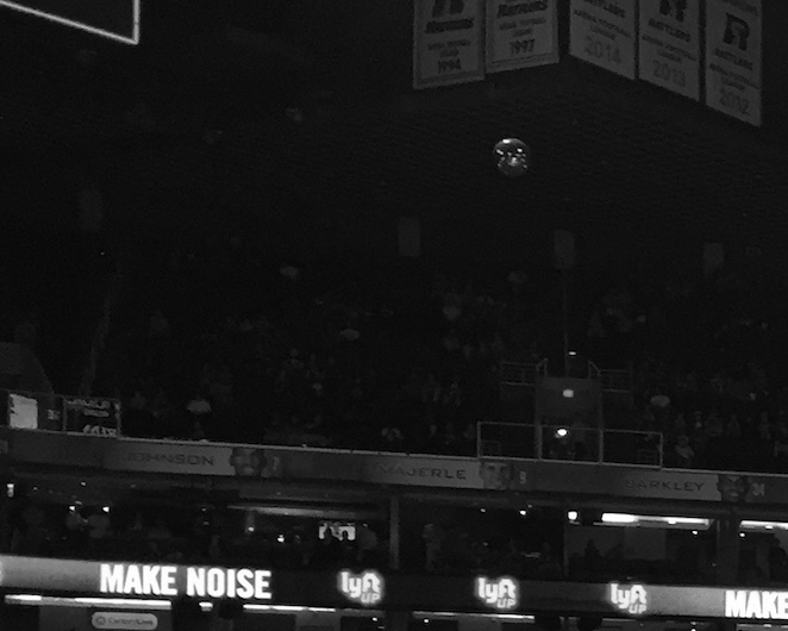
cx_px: 1345
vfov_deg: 13.1
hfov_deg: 15.1
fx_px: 2636
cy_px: 854
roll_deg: -1.5
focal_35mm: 113
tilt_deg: +0.1
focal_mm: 4.15
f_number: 2.2
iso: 40
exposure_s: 1/30
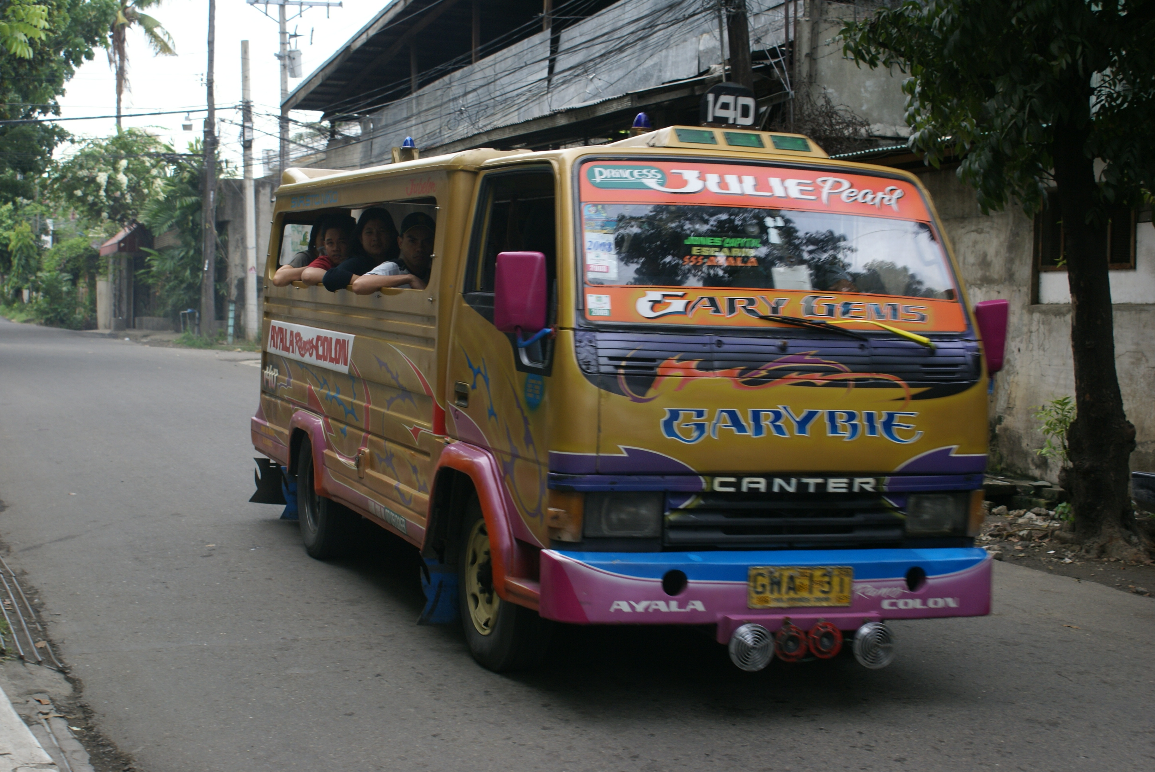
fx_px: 1686
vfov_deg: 25.8
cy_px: 386
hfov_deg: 37.8
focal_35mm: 52
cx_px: 578
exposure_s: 1/125
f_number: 5.6
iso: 125
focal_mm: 35
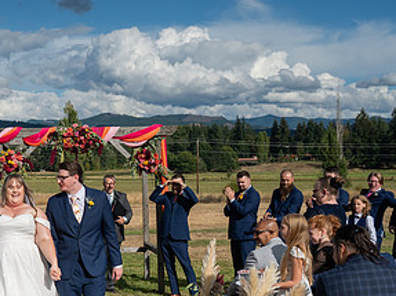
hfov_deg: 27.8
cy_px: 254
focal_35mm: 68
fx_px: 778
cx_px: 65
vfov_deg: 21.2
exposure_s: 1/8000
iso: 400
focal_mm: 35
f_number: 5
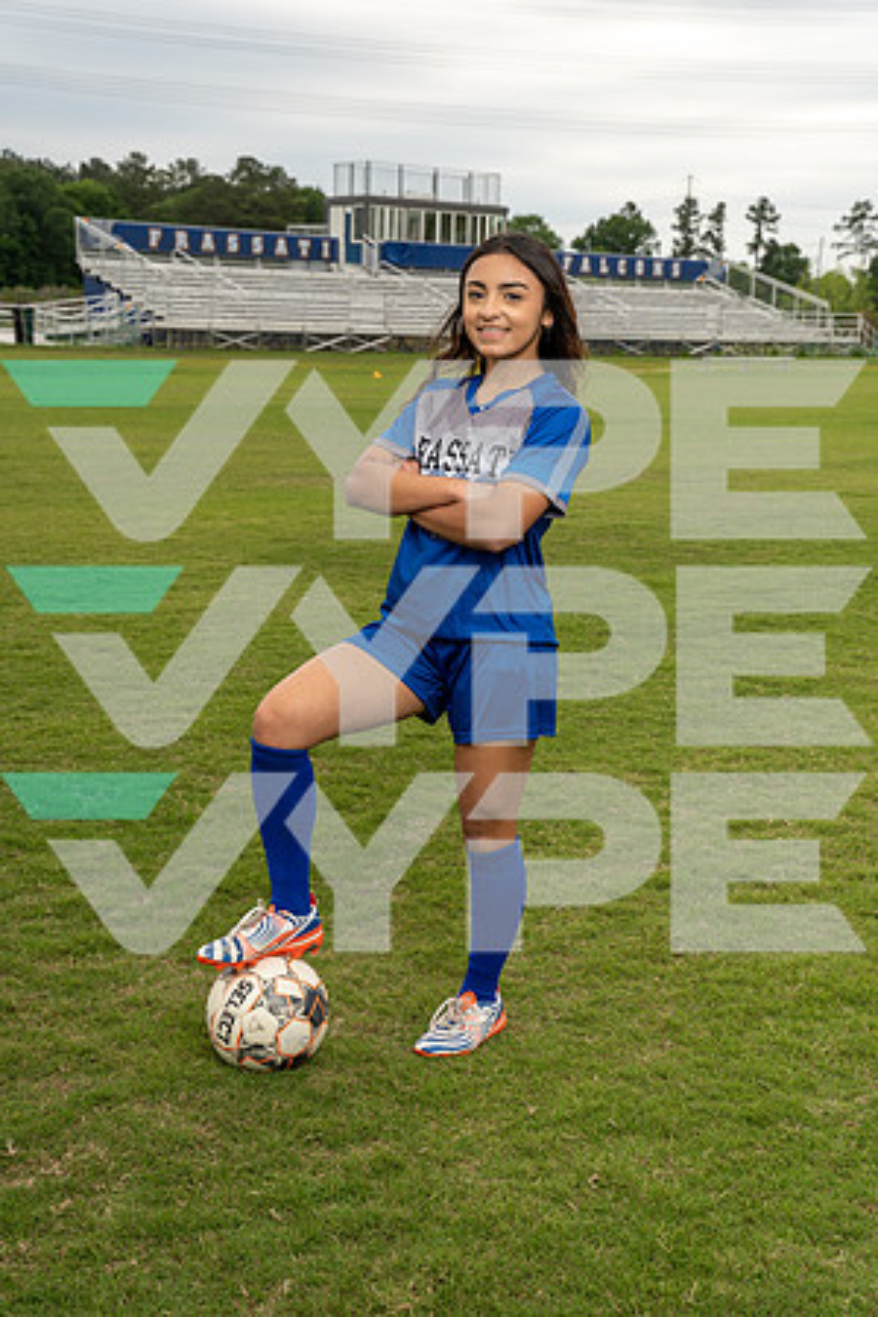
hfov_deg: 25.5
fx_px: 1939
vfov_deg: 37.5
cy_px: 658
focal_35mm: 53
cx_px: 439
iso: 250
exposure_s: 1/250
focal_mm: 53
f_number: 7.1
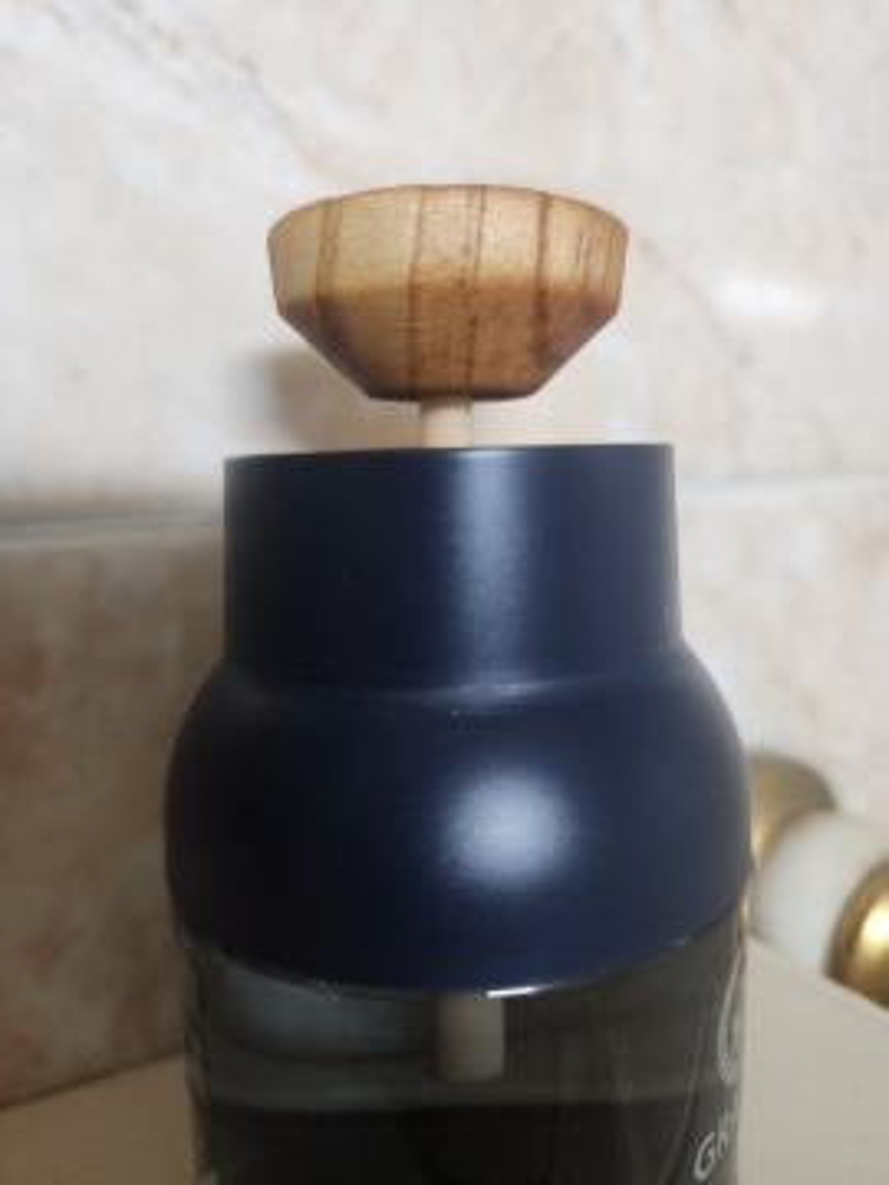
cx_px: 444
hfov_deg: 58.9
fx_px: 788
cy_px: 592
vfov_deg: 73.9
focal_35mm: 23
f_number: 1.8
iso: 500
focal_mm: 6.4
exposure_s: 1/120
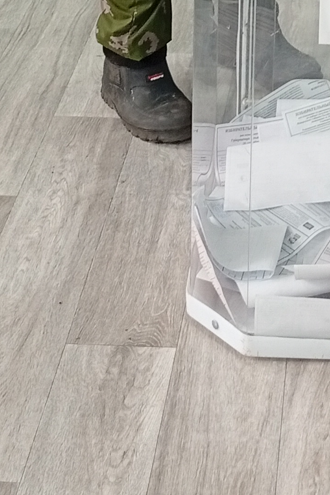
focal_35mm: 107
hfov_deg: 12.6
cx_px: 375
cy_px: -229
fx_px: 1471
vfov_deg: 17.4
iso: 185
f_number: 1.8
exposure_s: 1/33.3
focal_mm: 3.98
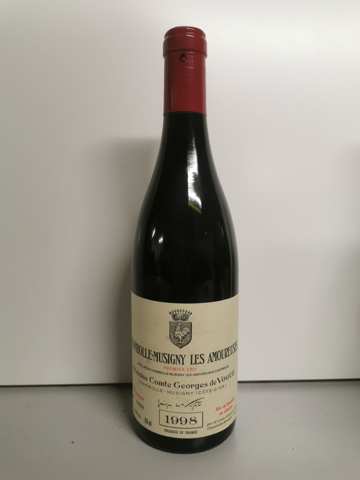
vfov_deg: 65.3
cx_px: 180
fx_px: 374
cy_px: 240
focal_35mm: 27
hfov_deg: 51.4
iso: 160
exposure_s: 1/100
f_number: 1.8
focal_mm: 5.58
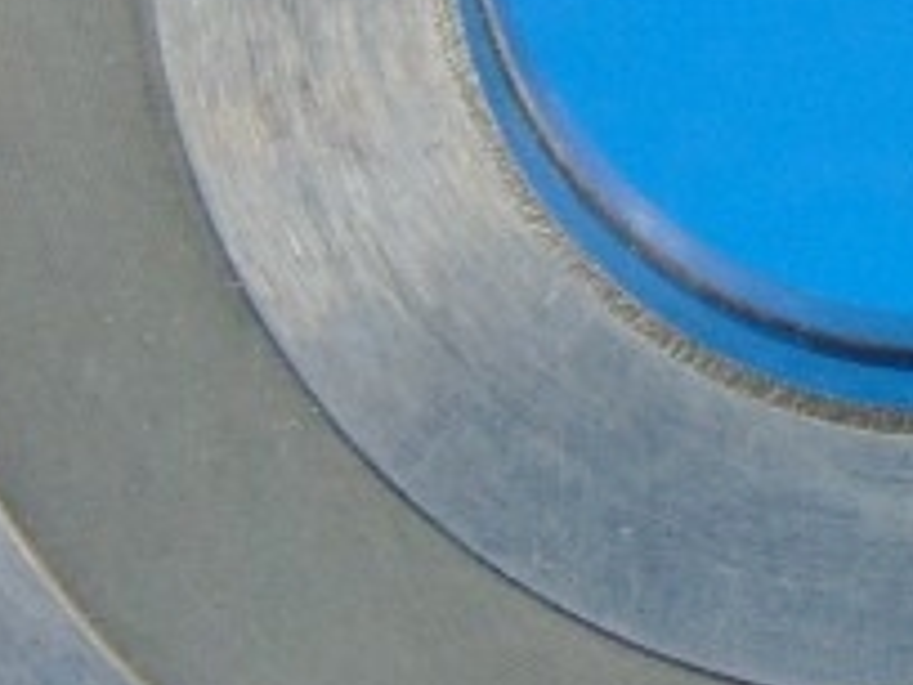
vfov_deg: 5.9
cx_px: 967
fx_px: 6620
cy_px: -72
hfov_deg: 7.8
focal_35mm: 251
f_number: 3.5
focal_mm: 9
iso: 100
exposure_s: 1/30
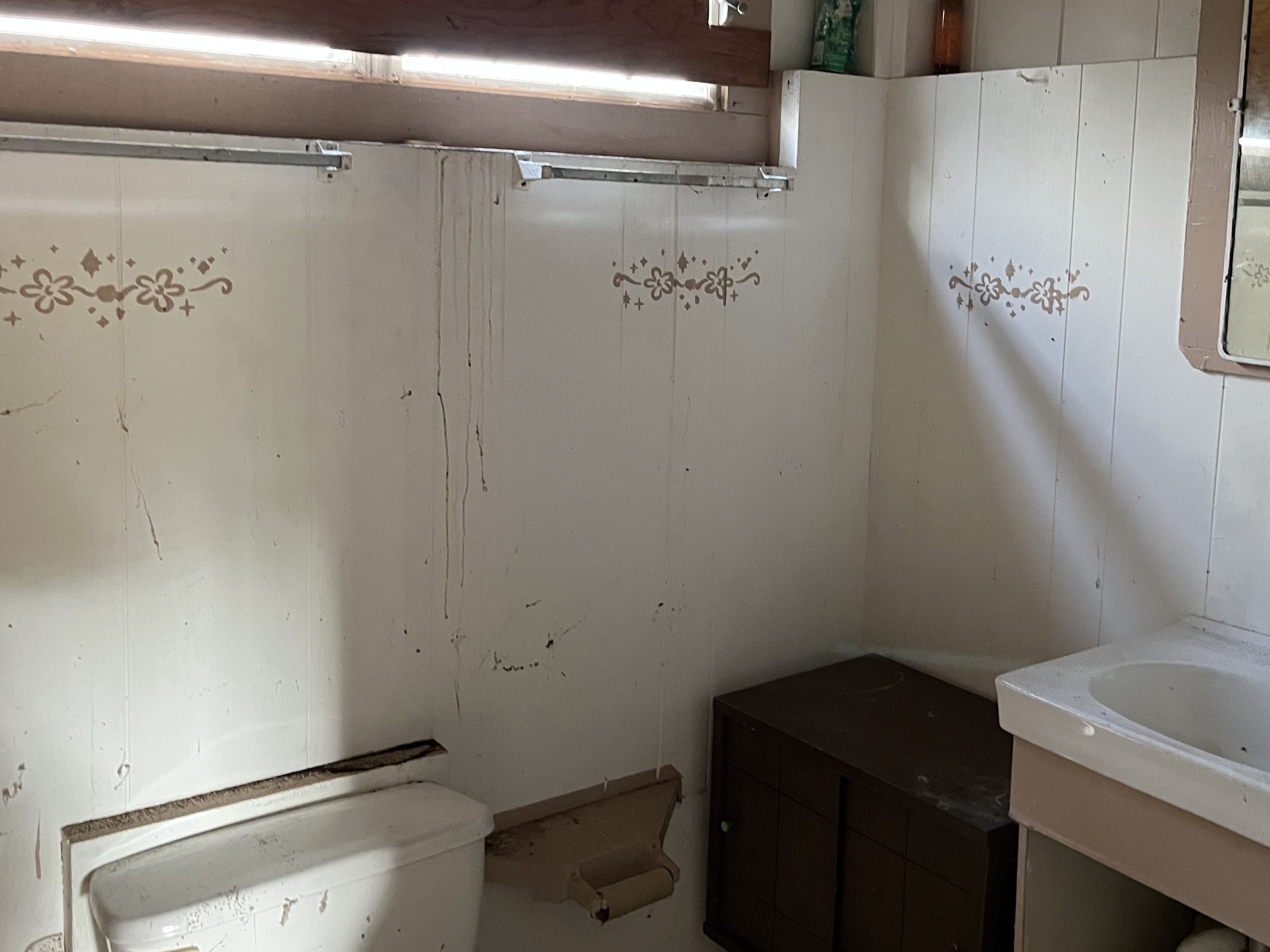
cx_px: 757
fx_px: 1321
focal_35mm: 36
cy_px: 377
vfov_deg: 39.5
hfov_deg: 51.0
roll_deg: -1.7
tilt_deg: -6.8
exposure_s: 1/40
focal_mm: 5.1
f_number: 1.6
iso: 500
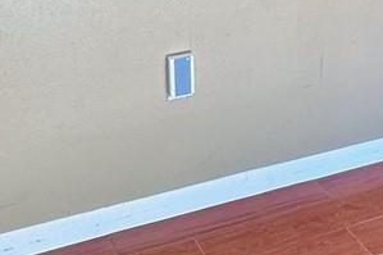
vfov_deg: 15.6
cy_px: -168
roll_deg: -0.3
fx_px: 829
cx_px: 338
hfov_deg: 25.3
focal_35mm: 78
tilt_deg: -4.4
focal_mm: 2.22
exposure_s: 1/113
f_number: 2.2
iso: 40
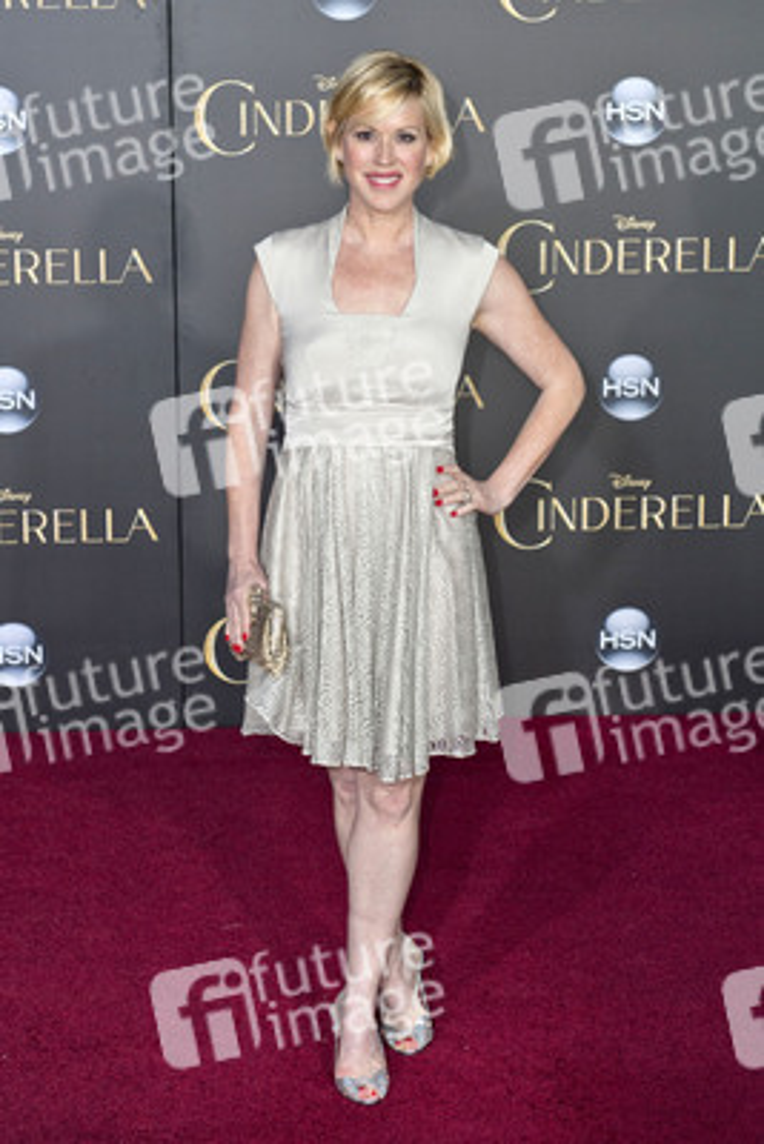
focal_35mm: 58
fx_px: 1845
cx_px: 382
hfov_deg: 23.4
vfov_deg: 34.5
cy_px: 572
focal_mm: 58
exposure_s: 1/400
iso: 400
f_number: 4
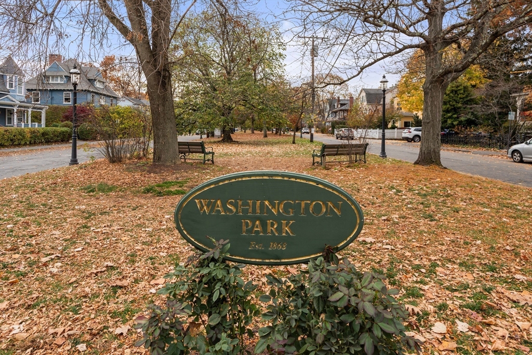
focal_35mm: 22
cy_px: 178
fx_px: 318
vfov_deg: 58.4
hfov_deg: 79.9
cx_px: 266
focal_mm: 21.5
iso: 320
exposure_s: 1/160
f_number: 7.1
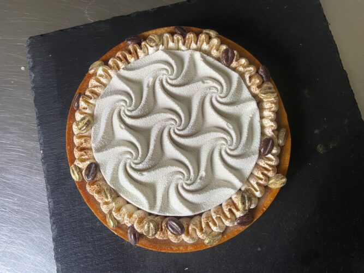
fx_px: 273
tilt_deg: -79.4
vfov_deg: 53.0
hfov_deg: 67.3
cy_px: 136
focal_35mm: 26
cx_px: 182
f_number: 1.8
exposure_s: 1/60
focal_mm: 4.25
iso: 125
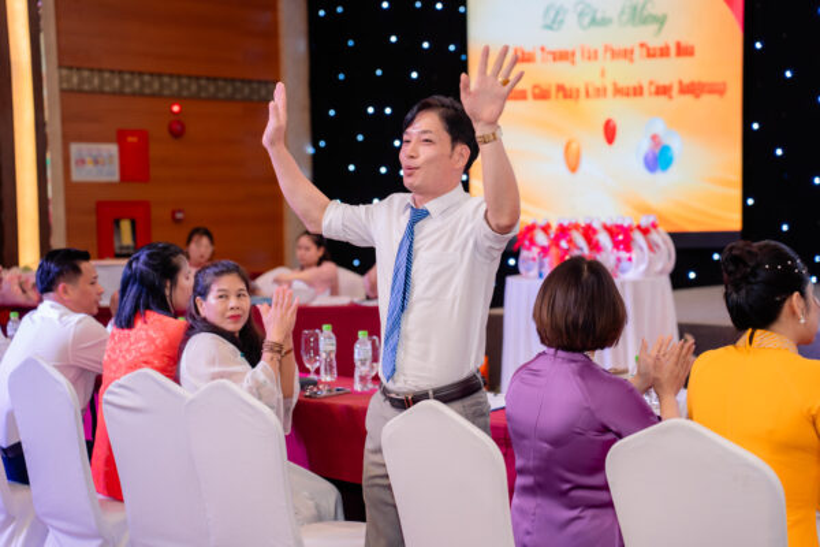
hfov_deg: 29.7
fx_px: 1549
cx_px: 410
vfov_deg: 20.0
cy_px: 274
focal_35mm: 68
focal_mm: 68
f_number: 3.2
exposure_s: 1/200
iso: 1250
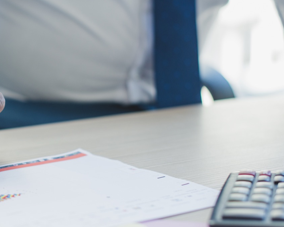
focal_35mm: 106
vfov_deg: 14.5
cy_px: 120
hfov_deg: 17.7
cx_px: -4
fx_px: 891
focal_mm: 50
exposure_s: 1/125
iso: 250
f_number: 2.8
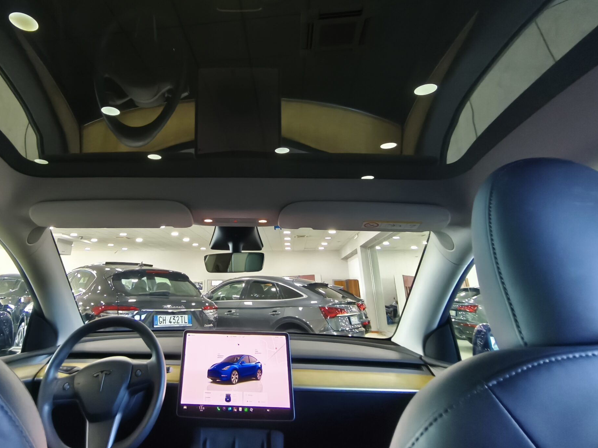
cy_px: 139
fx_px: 363
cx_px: 229
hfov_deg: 77.7
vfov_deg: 61.4
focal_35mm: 21
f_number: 2.2
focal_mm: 1.91
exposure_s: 1/20
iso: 1250
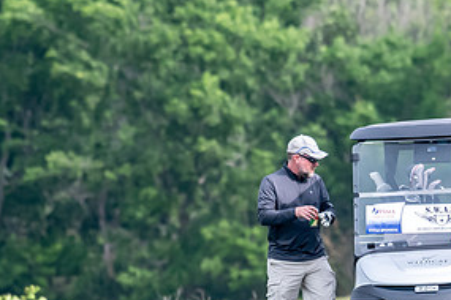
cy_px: 287
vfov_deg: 1.2
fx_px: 14531
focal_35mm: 1160
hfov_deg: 1.8
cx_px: 407
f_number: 5.6
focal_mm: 380
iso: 1100
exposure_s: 1/2000
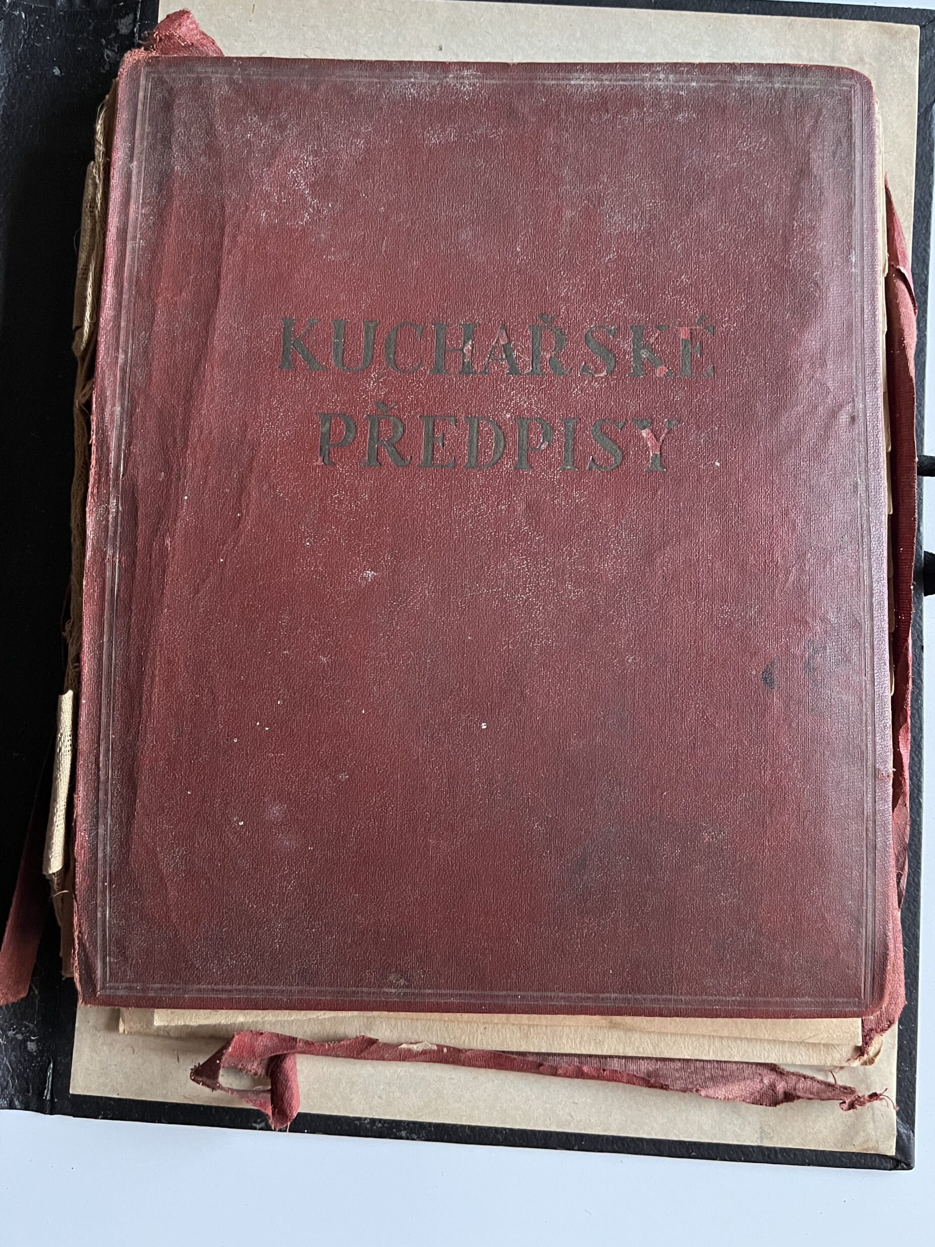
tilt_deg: -85.1
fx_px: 972
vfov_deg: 65.3
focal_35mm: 27
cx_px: 485
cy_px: 605
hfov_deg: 51.3
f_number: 1.6
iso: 500
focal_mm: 5.1
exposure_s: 1/41
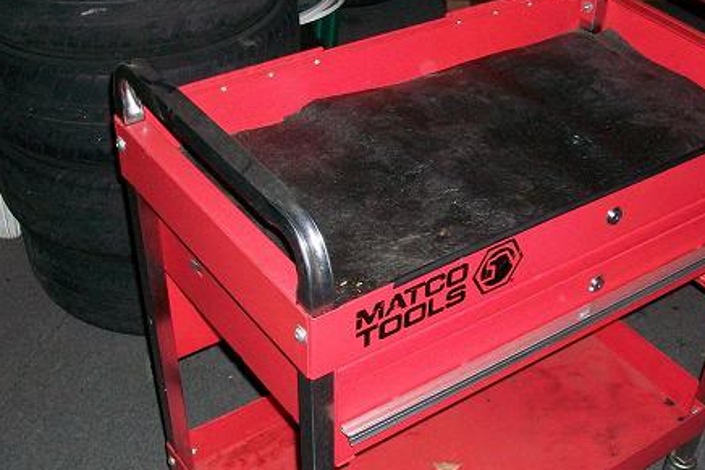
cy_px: 288
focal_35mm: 49
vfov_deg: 27.5
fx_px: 960
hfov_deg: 39.9
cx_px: 466
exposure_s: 1/60
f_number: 2.8
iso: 160
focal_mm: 5.7
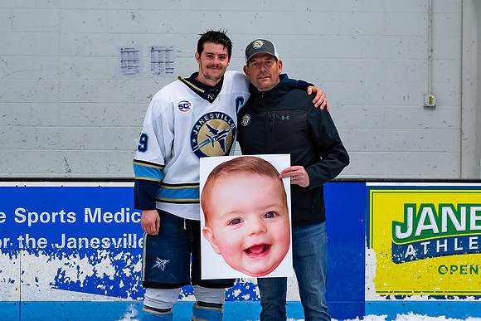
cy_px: 160
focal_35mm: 107
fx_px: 1427
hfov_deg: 19.1
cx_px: 238
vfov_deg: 12.8
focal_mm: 48
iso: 500
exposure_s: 1/250
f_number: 4.5
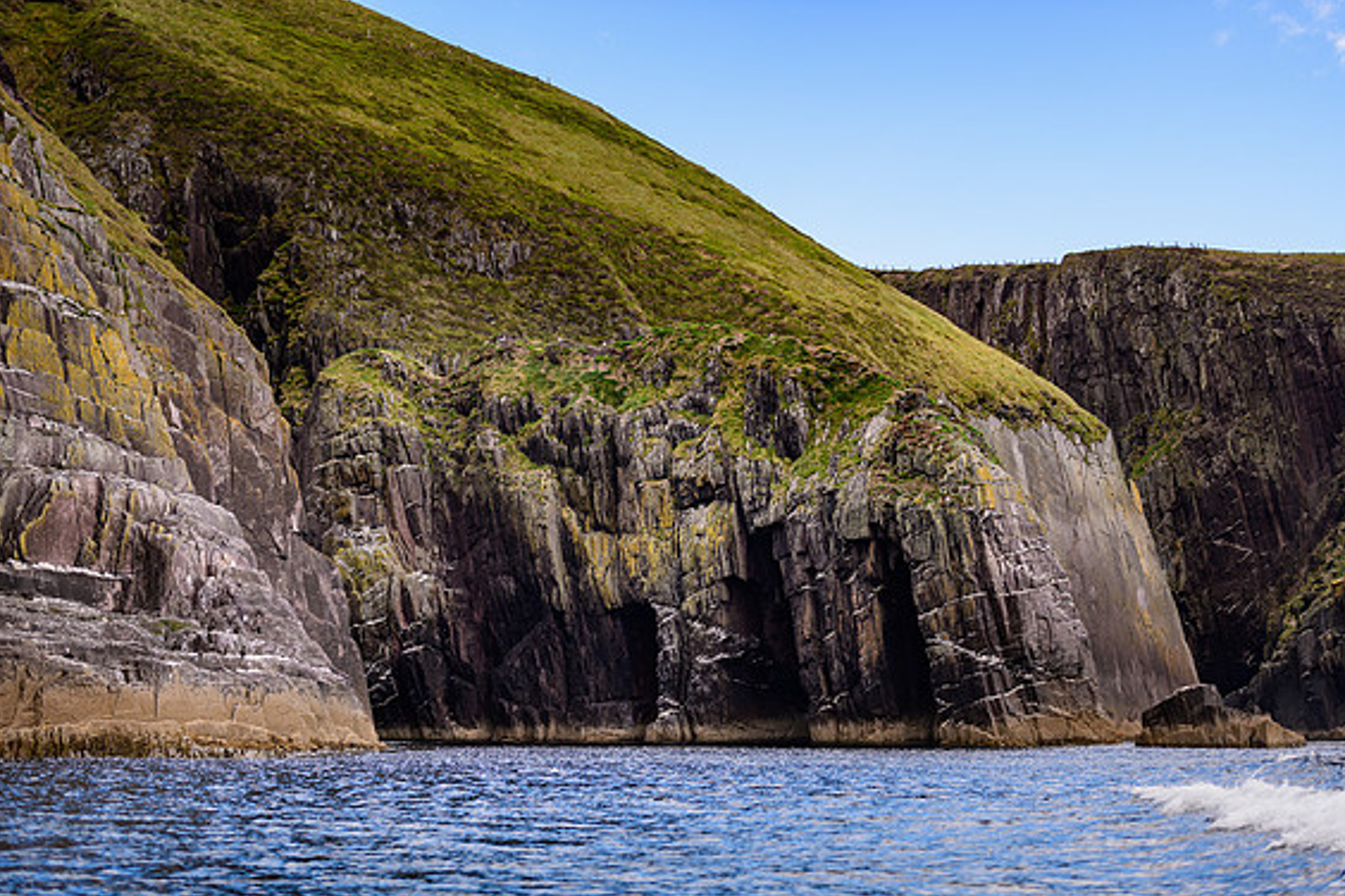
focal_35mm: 72
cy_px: 452
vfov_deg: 18.9
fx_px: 2690
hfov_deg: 28.1
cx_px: 675
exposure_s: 1/800
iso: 64
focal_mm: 70
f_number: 2.8
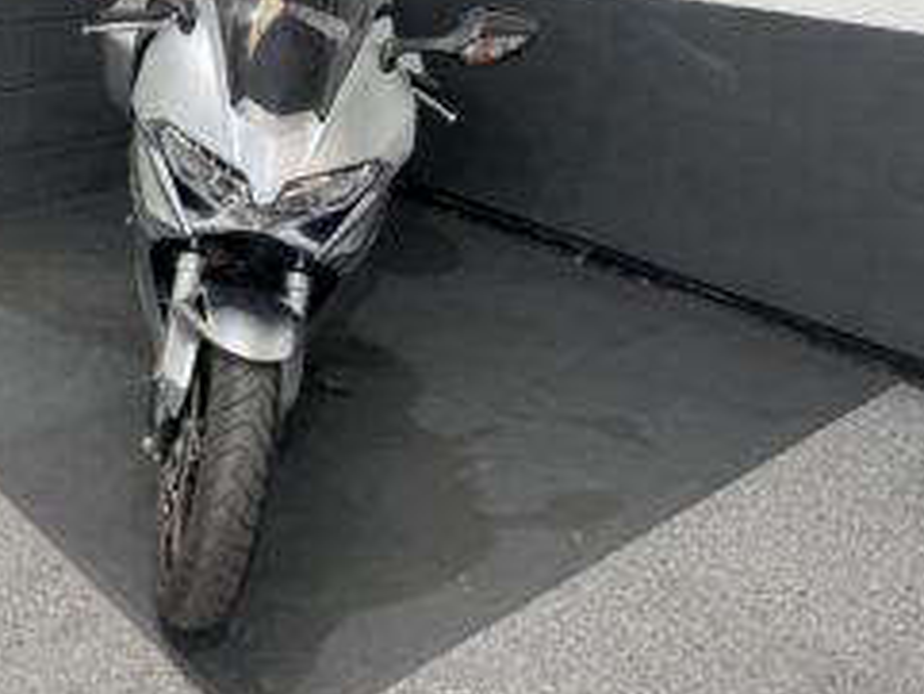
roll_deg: -0.5
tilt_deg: -18.5
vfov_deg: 33.2
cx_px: 276
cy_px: 209
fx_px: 1148
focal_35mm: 43
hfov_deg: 42.9
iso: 80
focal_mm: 4.2
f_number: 1.6
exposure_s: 1/100
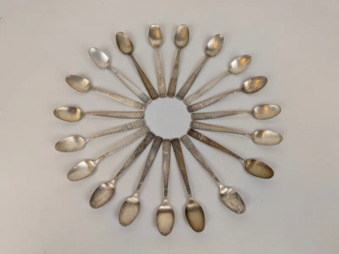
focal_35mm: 24
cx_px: 170
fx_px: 235
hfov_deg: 71.6
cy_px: 127
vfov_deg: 56.8
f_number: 1.7
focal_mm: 4.53
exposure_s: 1/100
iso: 46
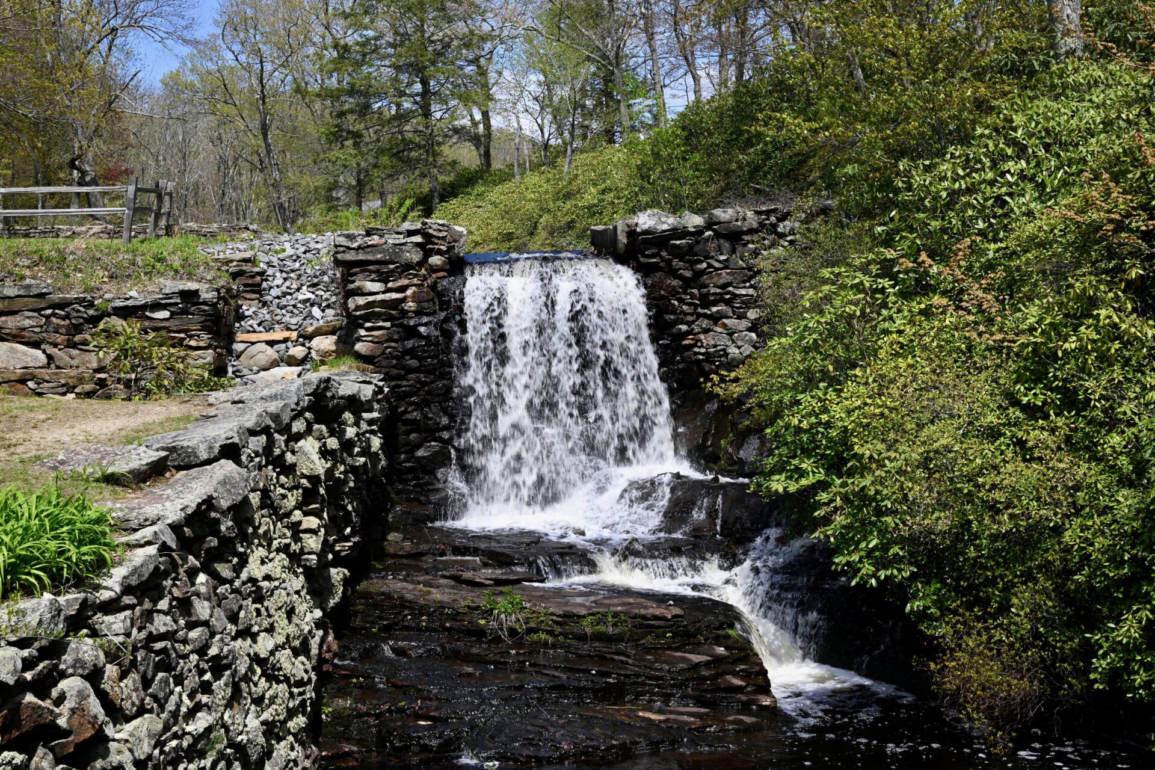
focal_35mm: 50
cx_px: 578
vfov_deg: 27.0
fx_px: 1604
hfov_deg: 39.6
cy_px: 385
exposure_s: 1/80
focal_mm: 50
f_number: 18
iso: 100
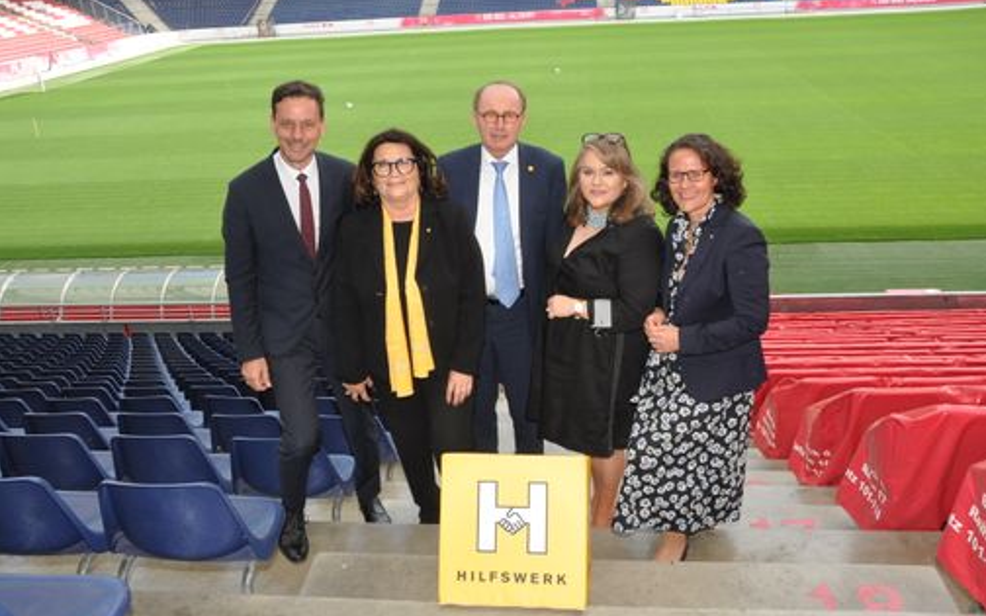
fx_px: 833
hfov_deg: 61.2
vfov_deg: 40.6
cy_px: 309
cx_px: 499
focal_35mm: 31
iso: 500
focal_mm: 20
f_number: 9
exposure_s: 1/200
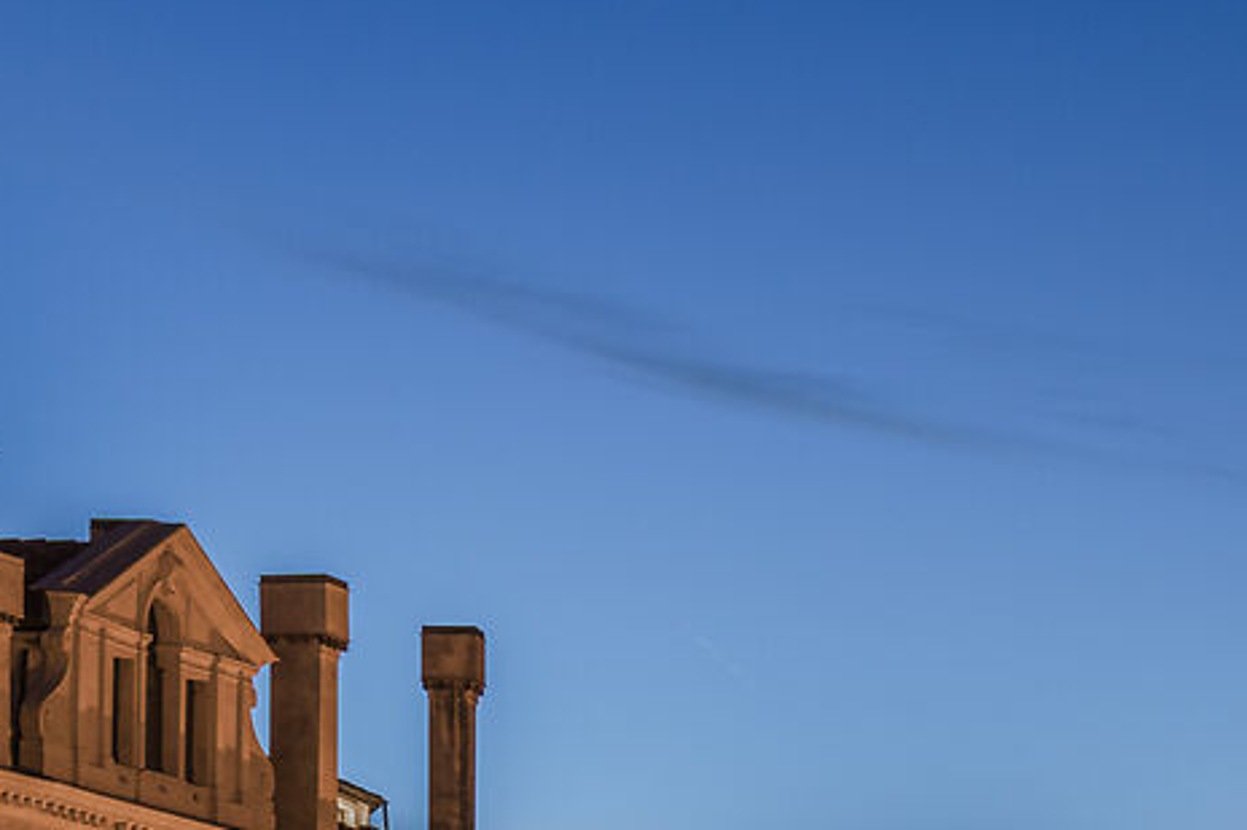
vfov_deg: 7.3
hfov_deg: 10.7
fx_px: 6267
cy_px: 1539
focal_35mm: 181
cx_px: 2217
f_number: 8
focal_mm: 35
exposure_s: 30
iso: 100
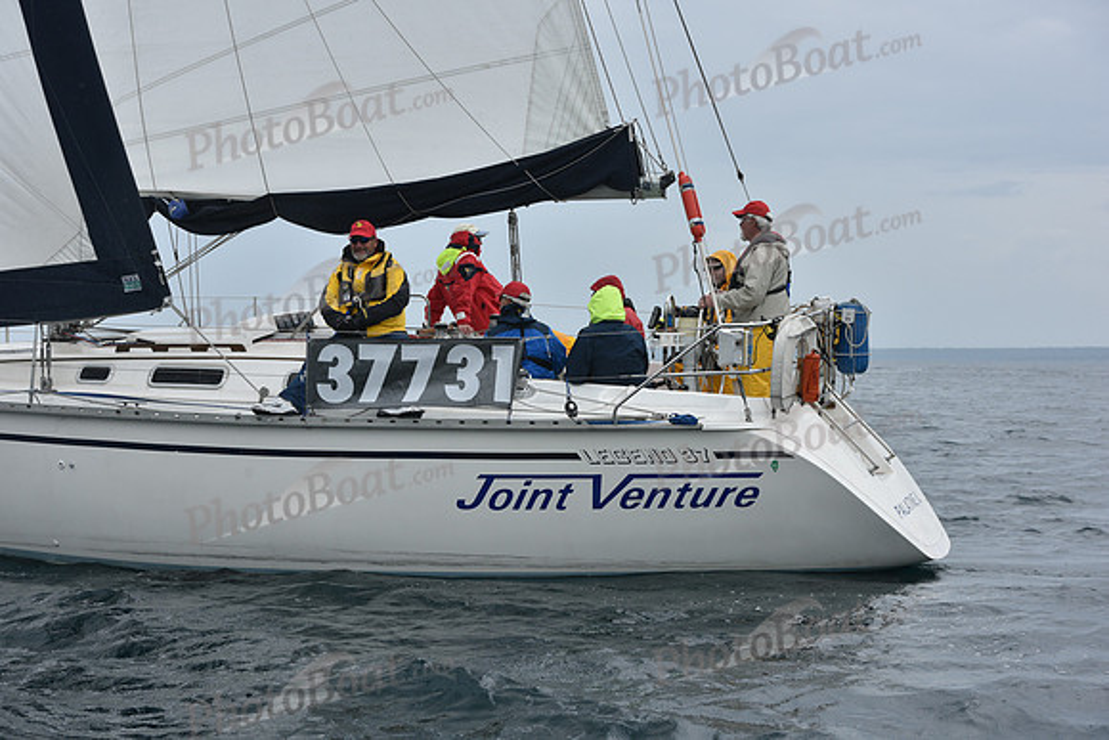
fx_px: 2157
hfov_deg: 28.8
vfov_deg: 19.5
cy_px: 370
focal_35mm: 70
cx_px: 554
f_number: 8
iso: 250
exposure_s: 1/800
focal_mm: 70
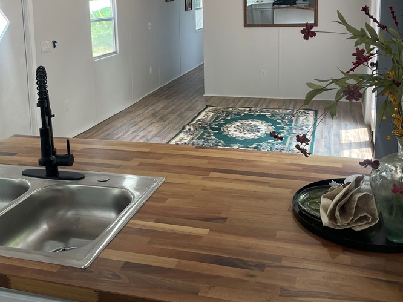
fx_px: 466
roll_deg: +0.8
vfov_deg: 35.2
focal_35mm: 40
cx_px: 202
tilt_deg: -9.9
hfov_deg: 46.8
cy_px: 77
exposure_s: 1/120
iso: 50
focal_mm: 4.2
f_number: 1.6
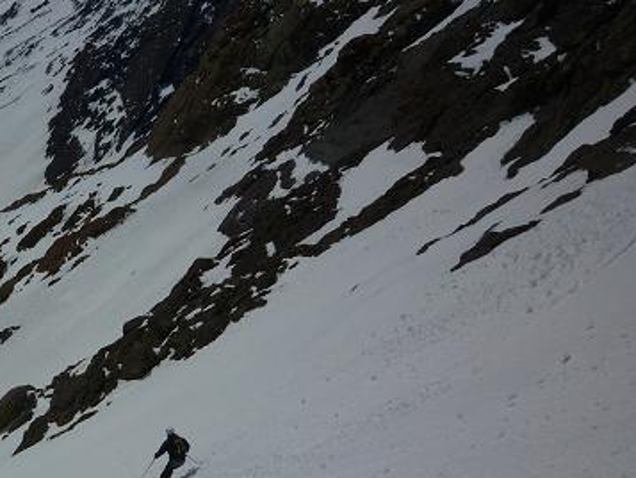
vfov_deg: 27.2
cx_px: 81
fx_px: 974
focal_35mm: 53
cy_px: 350
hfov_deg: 34.4
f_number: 8
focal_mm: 5.2
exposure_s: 1/1600
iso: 80
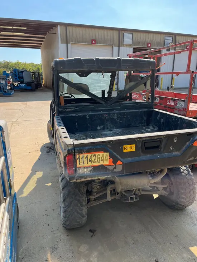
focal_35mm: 26
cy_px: 131
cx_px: 98
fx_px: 197
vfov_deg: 67.3
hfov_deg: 53.1
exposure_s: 1/1163
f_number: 1.6
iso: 50
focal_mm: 5.1
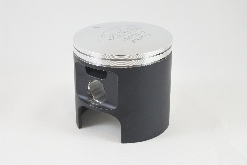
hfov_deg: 35.6
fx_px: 384
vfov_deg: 24.2
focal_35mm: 56
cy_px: 82
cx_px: 124
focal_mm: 21
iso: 720
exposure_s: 1/125
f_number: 4.8
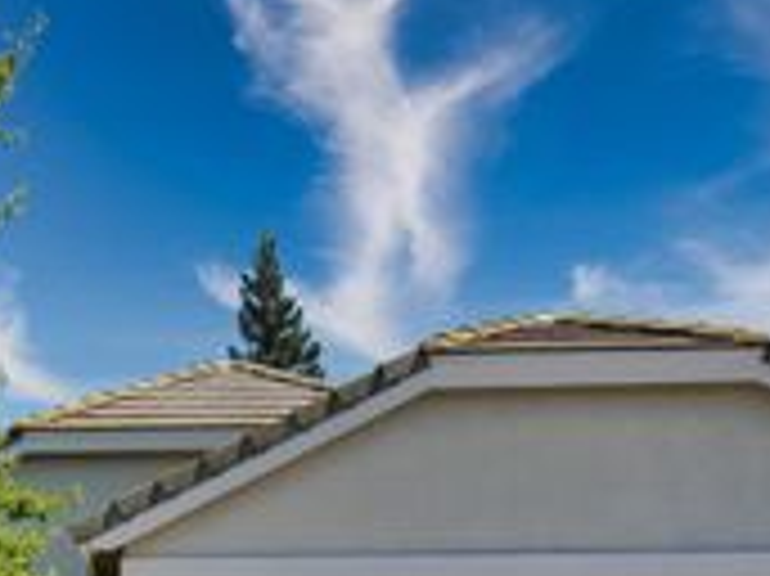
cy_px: 713
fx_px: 1823
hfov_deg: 23.4
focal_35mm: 82
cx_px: 131
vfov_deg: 17.1
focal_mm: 14
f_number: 4
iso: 100
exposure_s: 1/1300
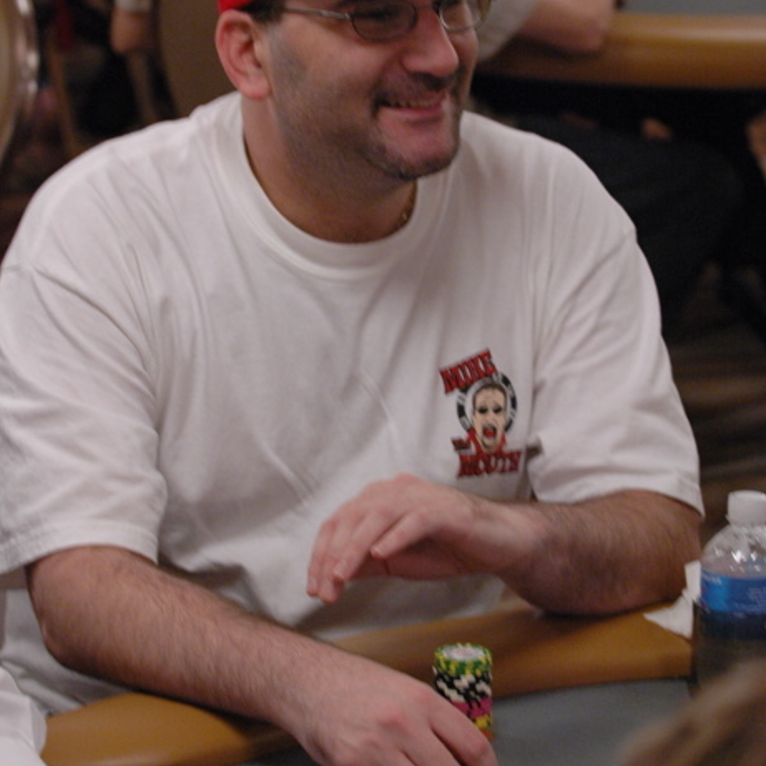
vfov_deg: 12.9
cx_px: 384
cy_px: 398
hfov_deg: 12.9
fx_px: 3380
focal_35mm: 135
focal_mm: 70
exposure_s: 1/60
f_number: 4
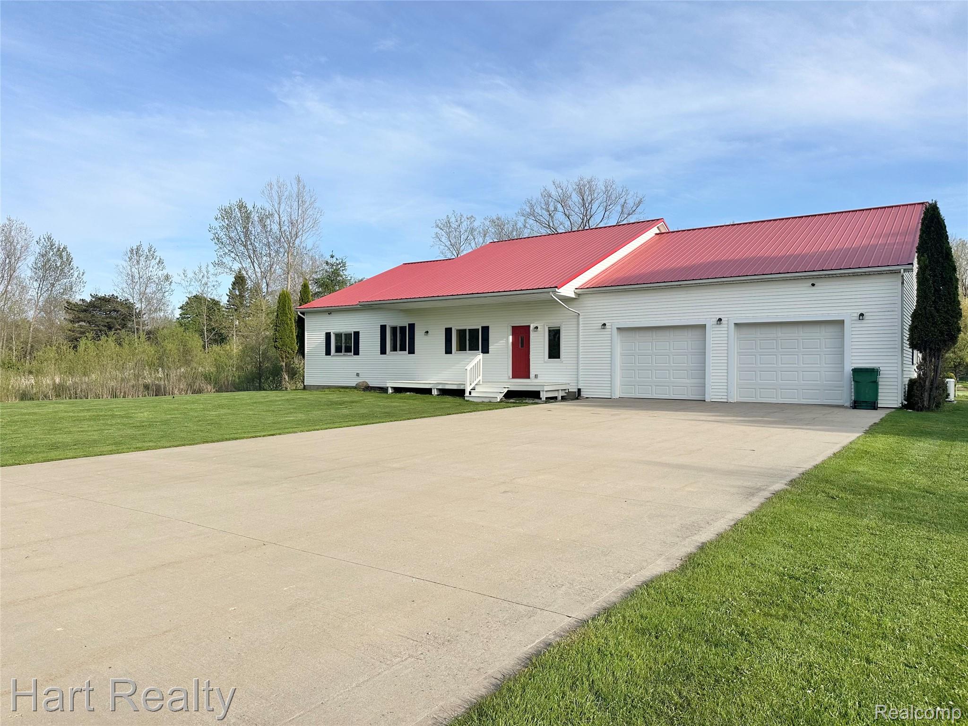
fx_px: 671
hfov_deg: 71.6
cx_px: 484
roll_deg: -1.6
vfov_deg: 56.8
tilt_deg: -0.6
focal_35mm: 24
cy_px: 363
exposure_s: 1/4762
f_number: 1.78
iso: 80
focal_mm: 6.86
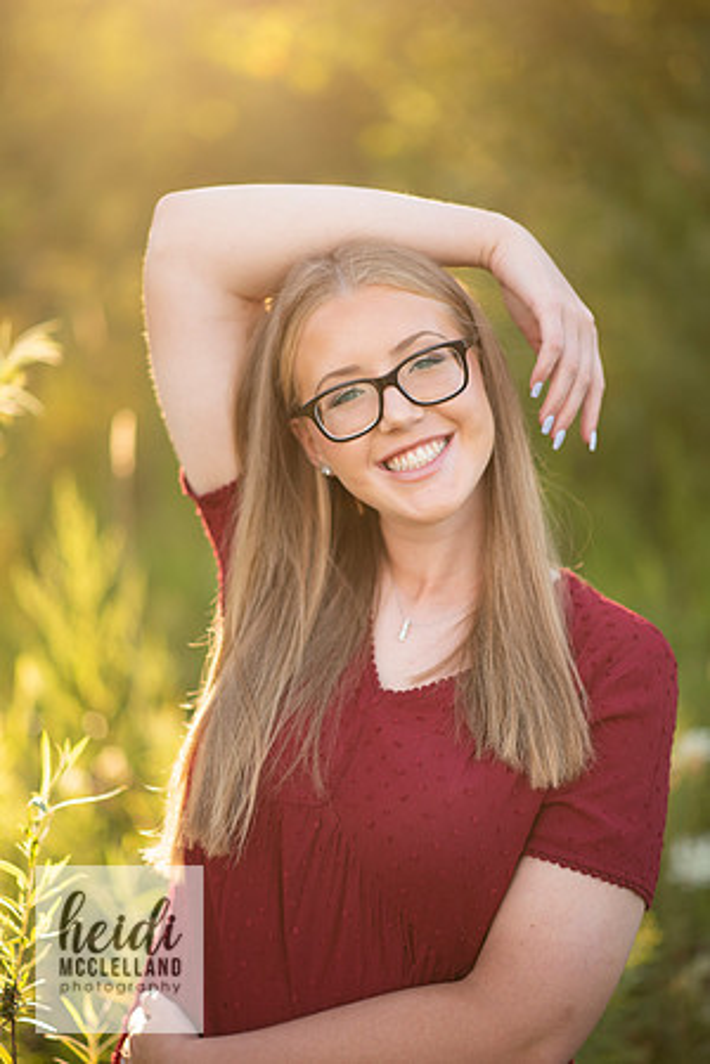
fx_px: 2514
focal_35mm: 85
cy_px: 532
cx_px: 355
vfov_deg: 23.9
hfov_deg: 16.1
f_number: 1.8
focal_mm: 85
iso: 125
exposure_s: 1/400
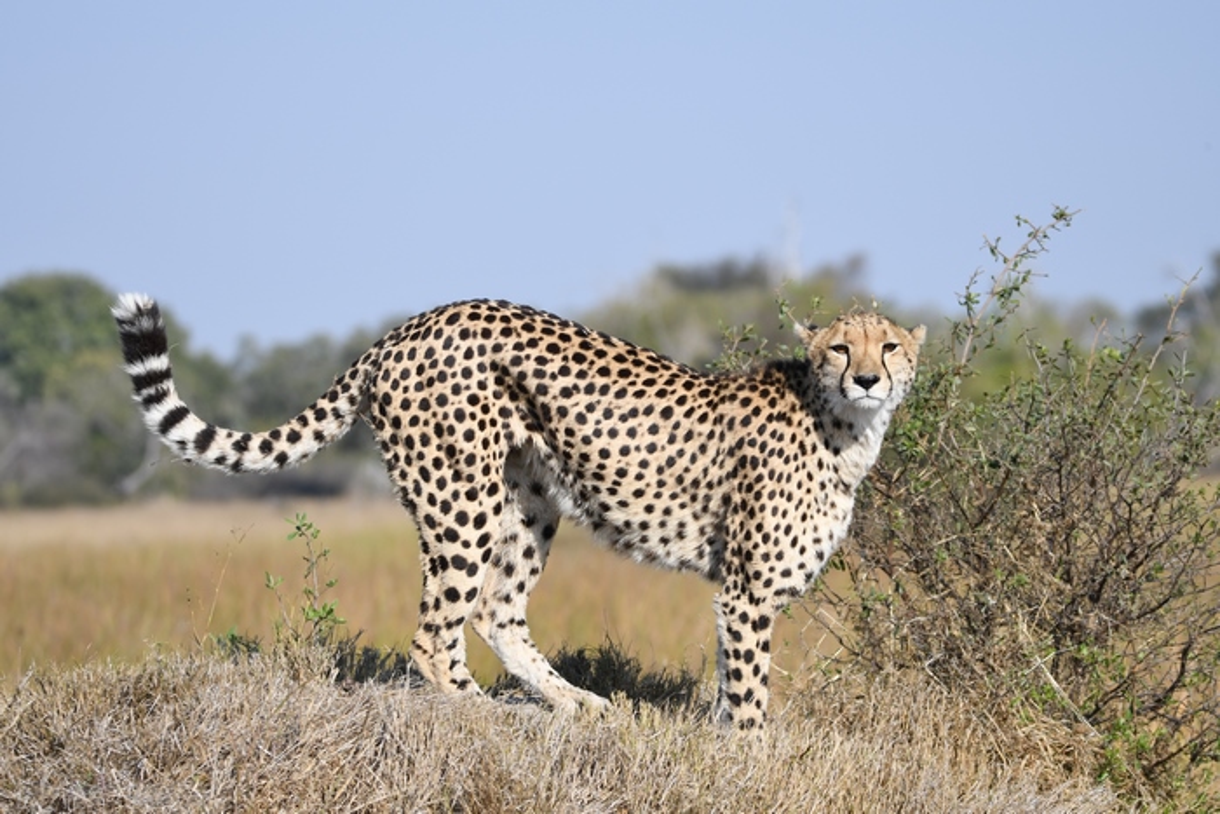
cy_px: 407
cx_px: 610
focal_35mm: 255
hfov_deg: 8.1
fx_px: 8643
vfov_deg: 5.4
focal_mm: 170
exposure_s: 1/1000
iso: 200
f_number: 5.6
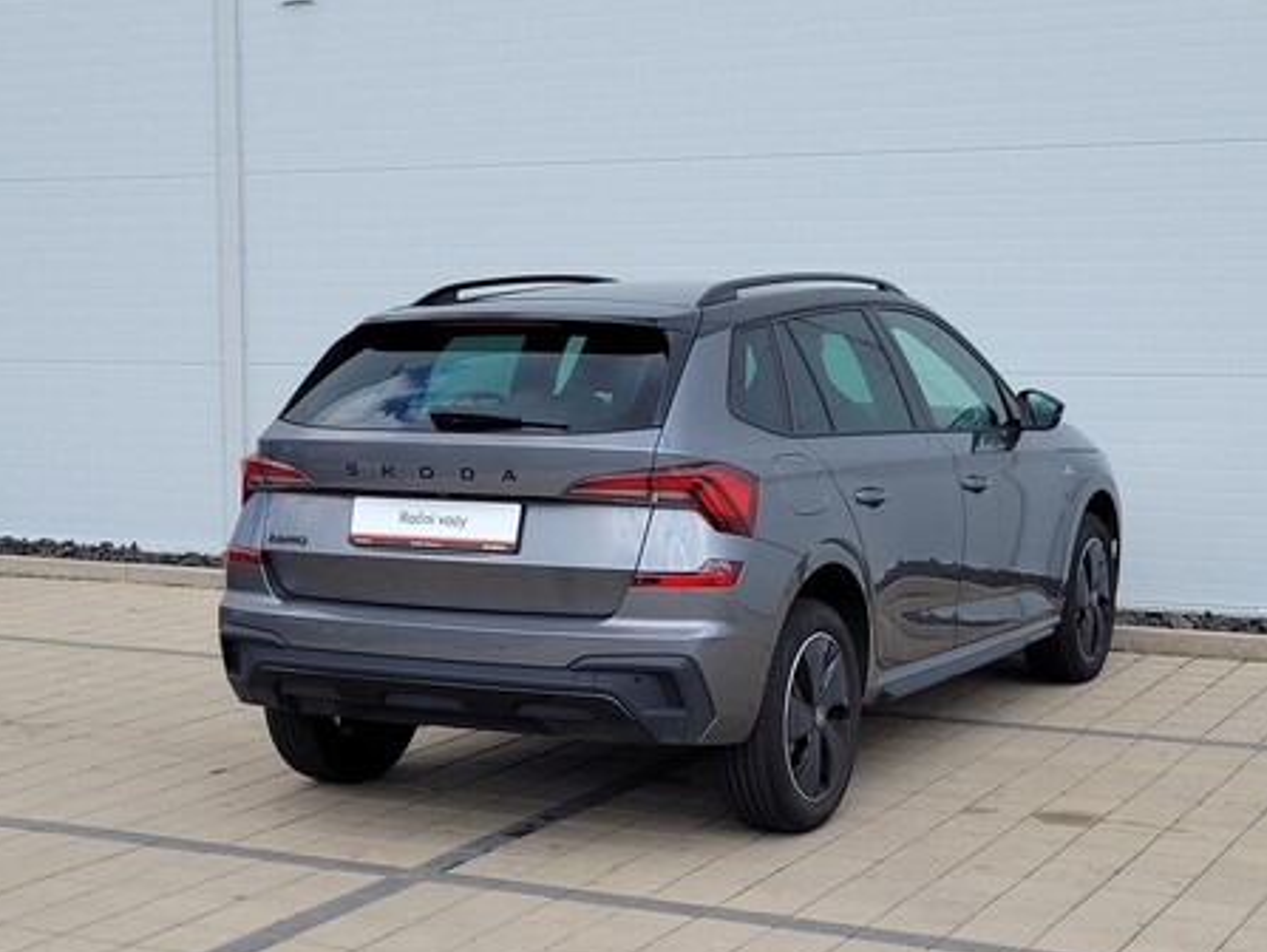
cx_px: 666
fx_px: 1172
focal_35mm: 32
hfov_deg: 56.7
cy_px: 511
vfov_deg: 44.2
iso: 40
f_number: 1.8
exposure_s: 1/1252
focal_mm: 5.4
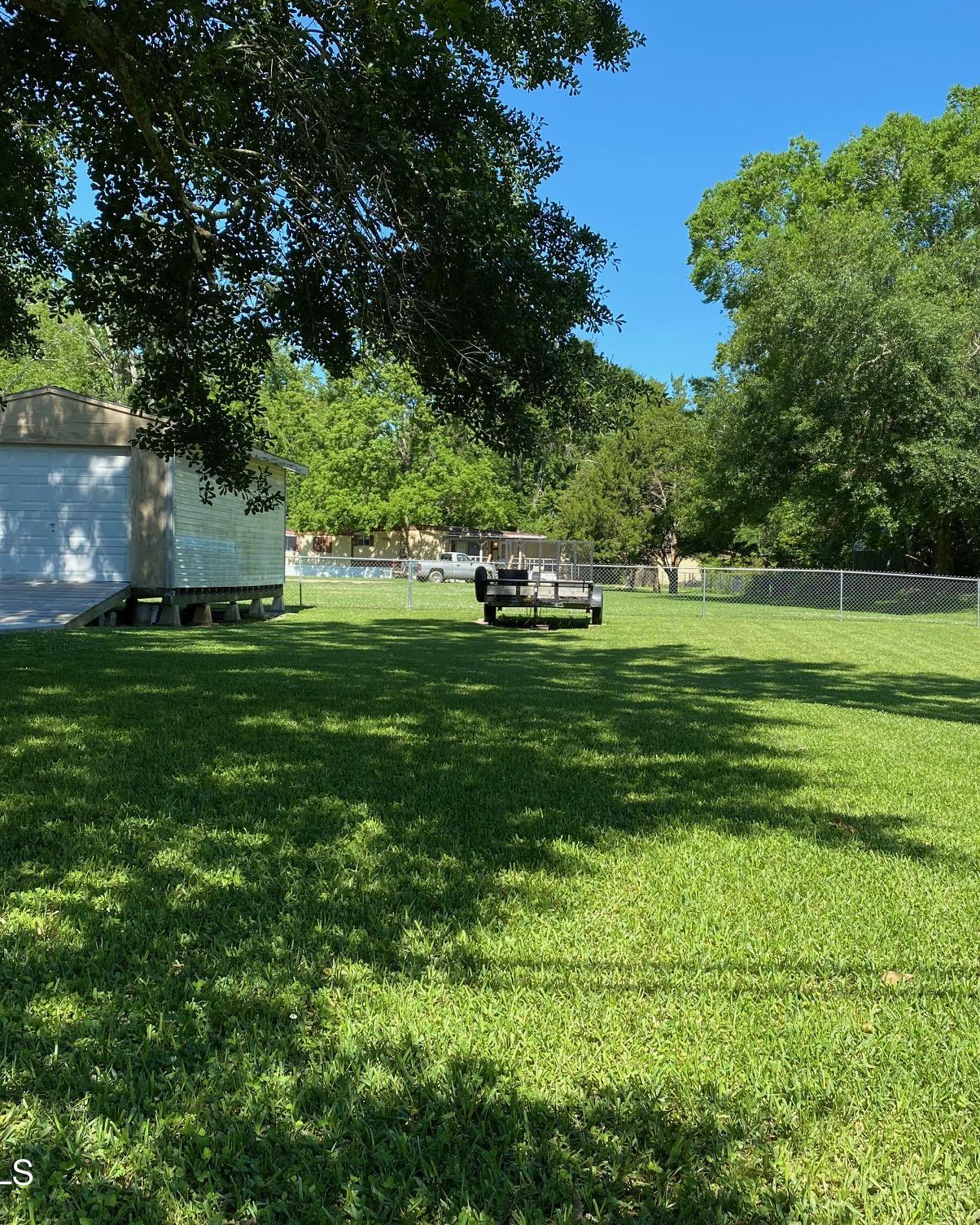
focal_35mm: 34
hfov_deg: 43.1
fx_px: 1233
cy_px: 611
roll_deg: -1.6
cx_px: 602
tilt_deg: -0.7
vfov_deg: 52.8
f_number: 1.8
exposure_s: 1/1043
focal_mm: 4.25
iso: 32
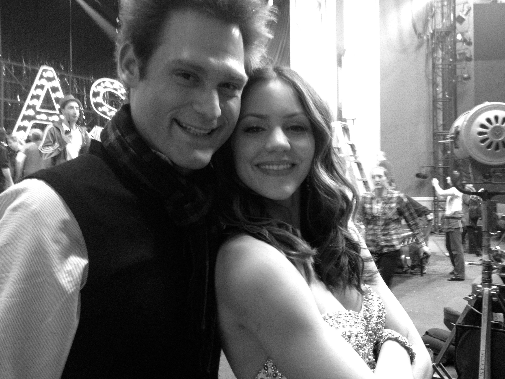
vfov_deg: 40.7
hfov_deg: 52.6
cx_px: 252
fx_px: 511
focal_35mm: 35
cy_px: 190
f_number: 2.4
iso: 400
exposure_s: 1/20
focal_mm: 4.28
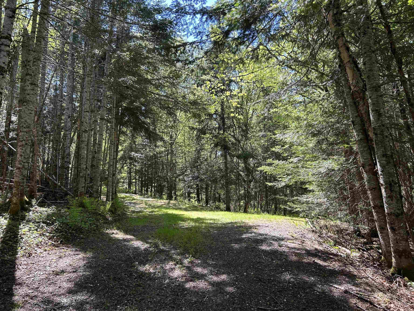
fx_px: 311
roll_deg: +1.4
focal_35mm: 26
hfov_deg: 67.3
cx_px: 207
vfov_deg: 53.1
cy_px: 156
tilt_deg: +13.3
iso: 50
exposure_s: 1/341
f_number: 1.5
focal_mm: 5.7
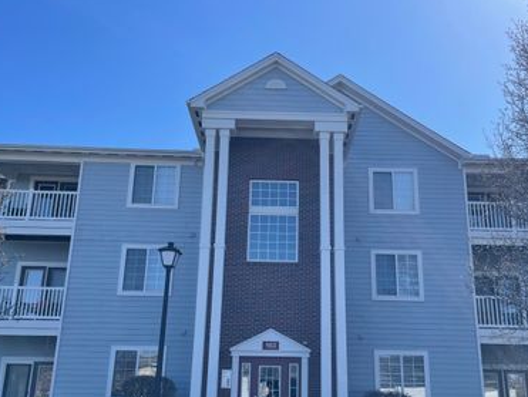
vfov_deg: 40.6
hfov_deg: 52.5
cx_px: 290
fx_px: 534
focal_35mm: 35
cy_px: 237
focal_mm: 4.2
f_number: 1.6
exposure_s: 1/2304
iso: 32
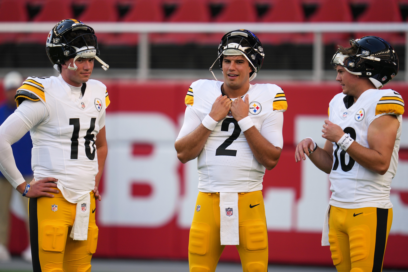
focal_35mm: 400
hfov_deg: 5.2
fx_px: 4533
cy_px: 136
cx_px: 204
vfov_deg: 3.4
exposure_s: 1/1600
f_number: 2.8
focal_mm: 400
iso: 320
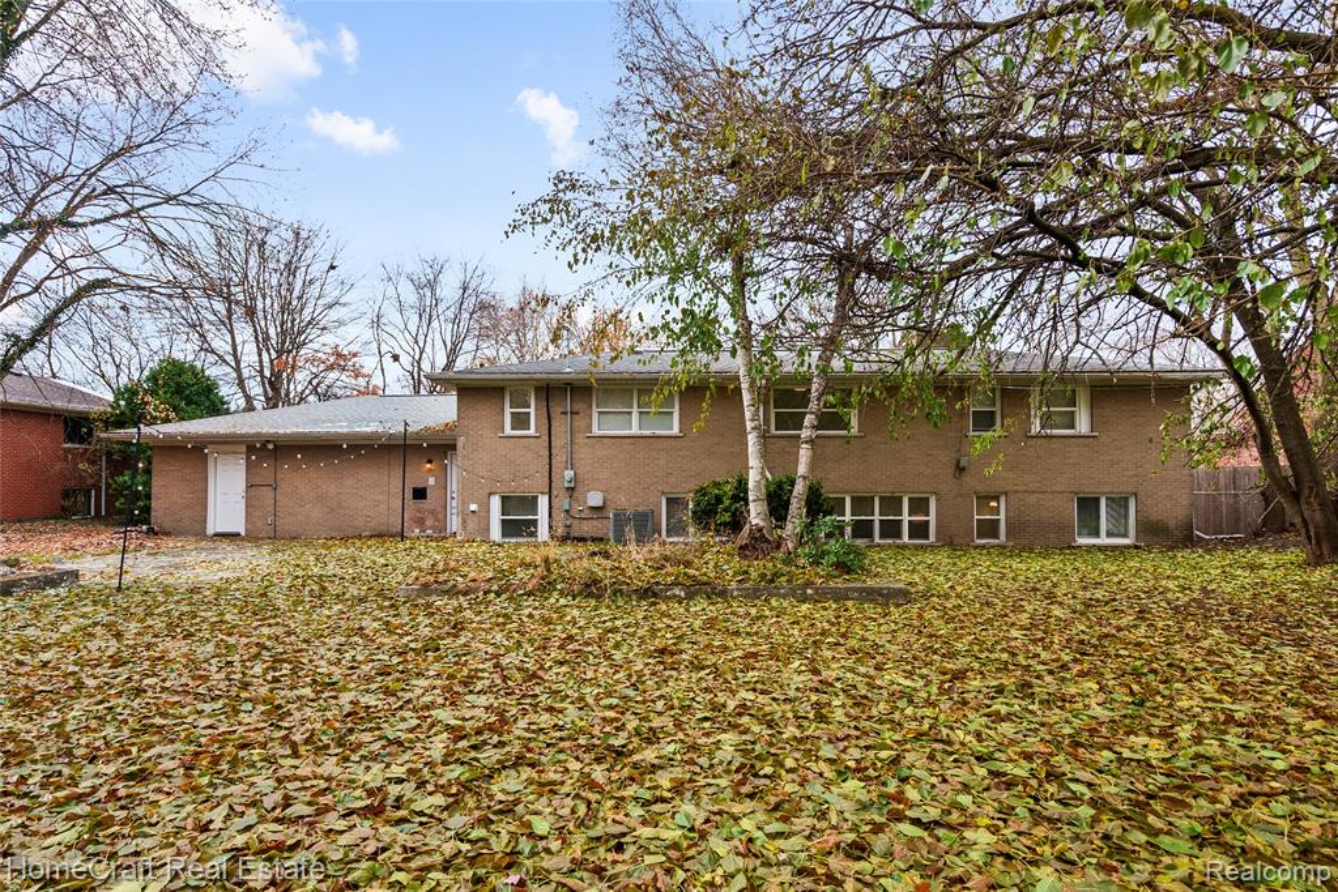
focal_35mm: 18
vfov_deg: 67.4
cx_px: 669
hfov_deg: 90.0
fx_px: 669
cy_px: 446
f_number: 4
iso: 100
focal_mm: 18
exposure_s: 1/200
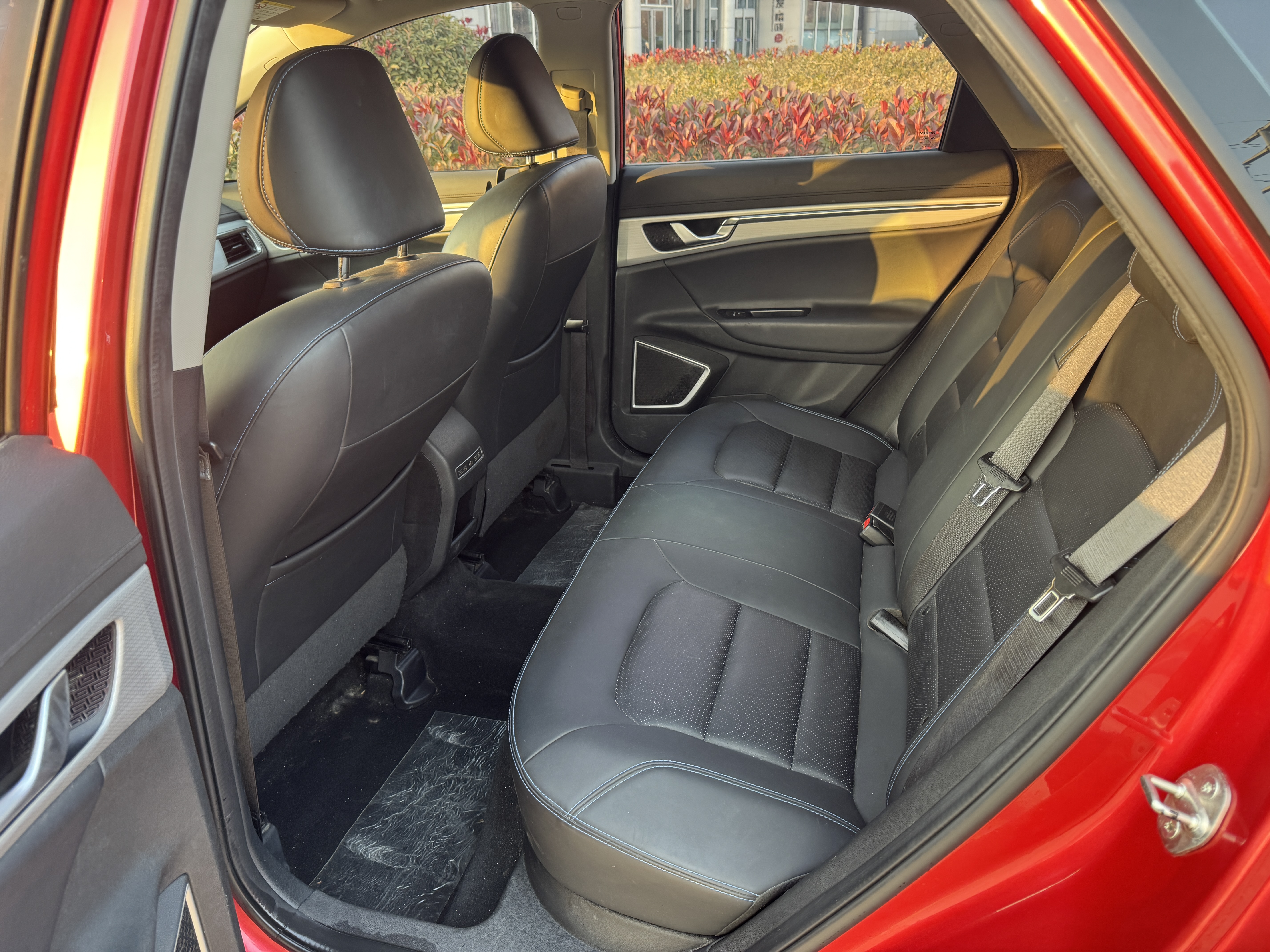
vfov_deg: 56.8
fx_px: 881
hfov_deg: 71.6
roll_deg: +1.6
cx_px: 635
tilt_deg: -25.7
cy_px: 476
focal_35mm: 24
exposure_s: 1/114
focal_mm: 6.76
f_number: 1.78
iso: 200
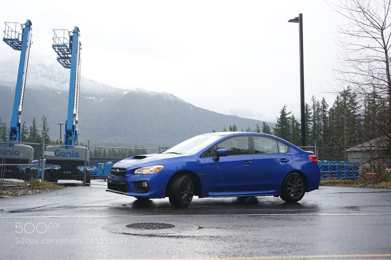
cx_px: 196
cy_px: 130
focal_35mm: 43
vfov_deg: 31.2
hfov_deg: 45.4
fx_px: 467
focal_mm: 43
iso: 800
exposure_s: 1/40
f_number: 20
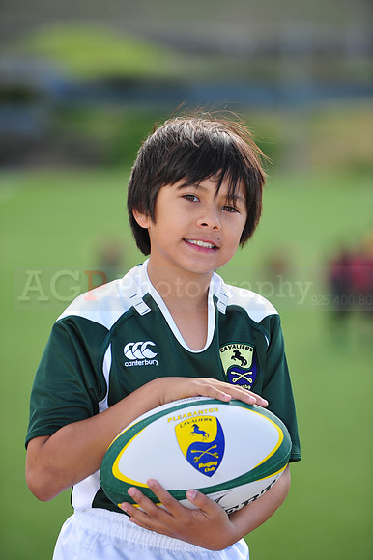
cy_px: 280
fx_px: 3112
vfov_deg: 10.3
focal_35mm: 200
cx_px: 186
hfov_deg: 6.9
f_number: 4.5
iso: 200
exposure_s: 1/500
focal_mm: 200
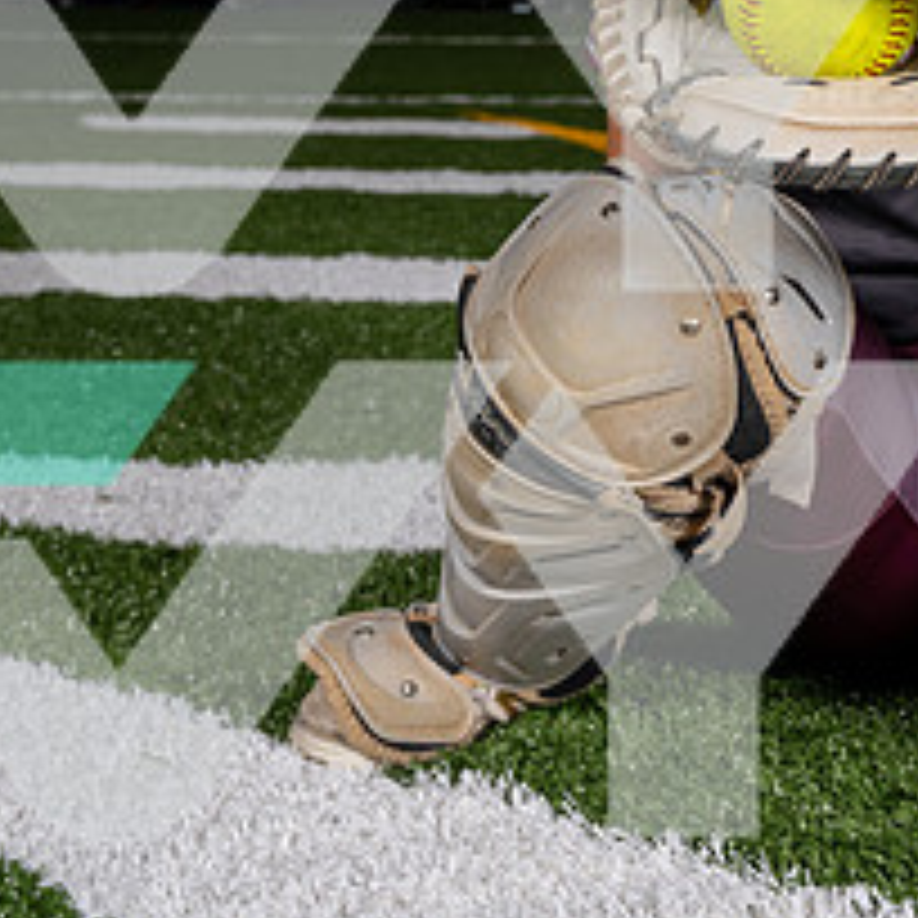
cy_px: 56
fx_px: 2760
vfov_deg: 18.5
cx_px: 886
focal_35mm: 92
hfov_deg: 18.5
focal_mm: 38
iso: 200
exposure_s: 1/200
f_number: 5.6
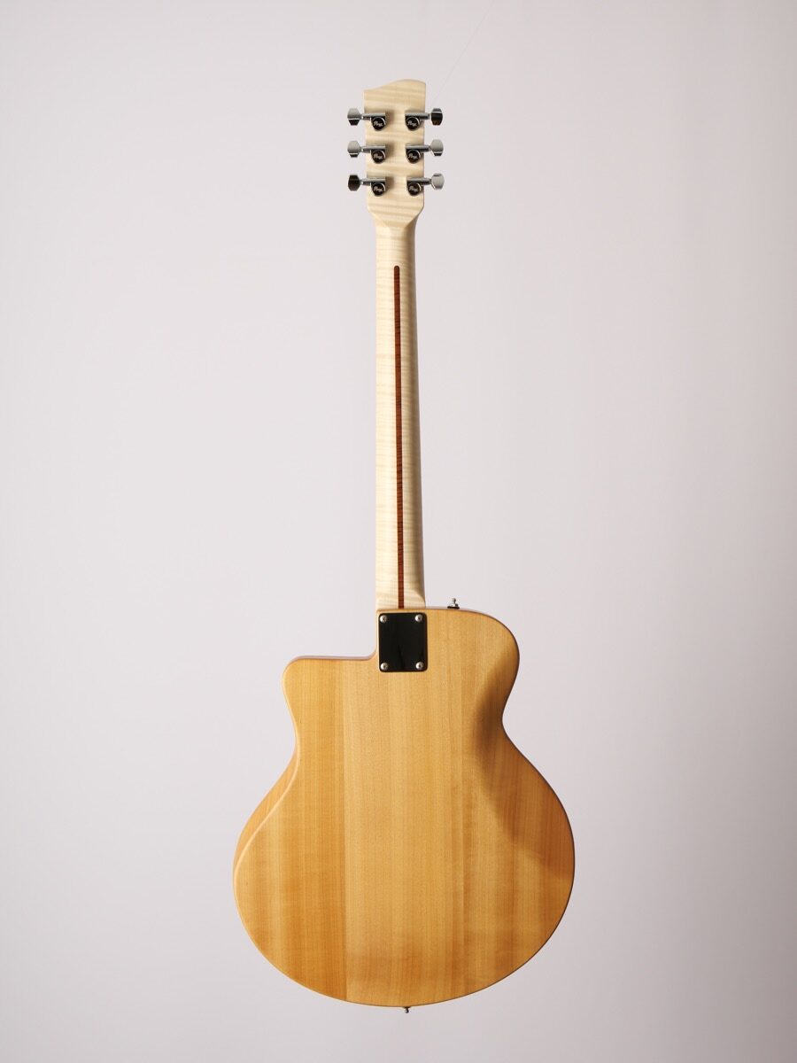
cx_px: 398
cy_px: 532
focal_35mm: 80
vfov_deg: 24.4
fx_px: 2456
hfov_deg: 18.4
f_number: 7.1
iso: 200
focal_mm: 40
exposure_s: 1/160
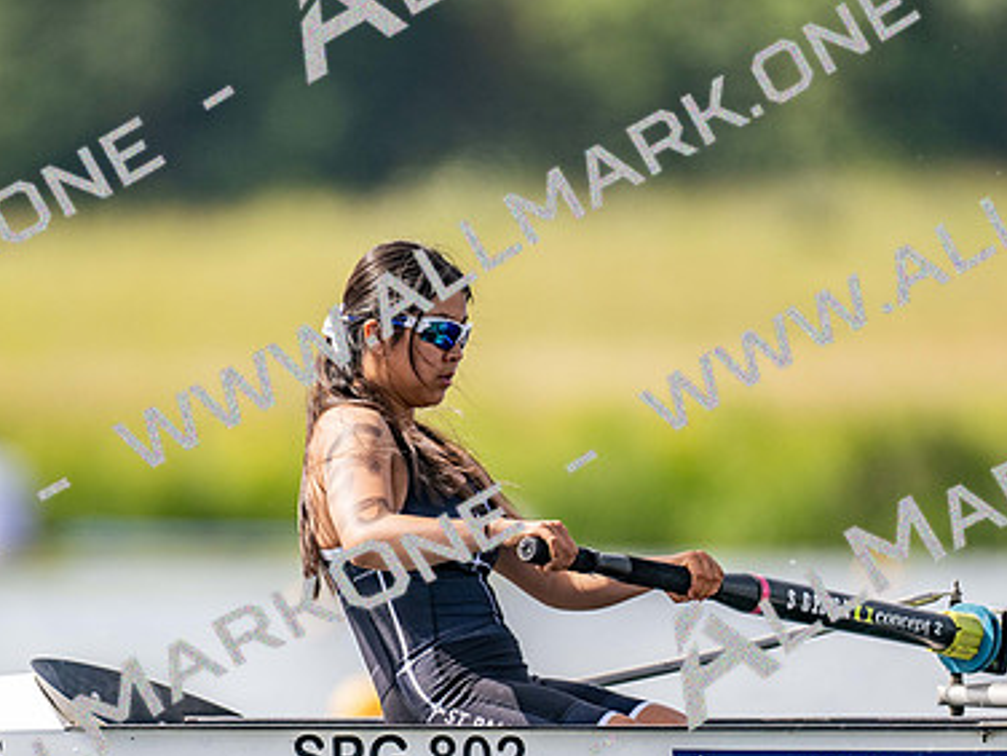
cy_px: 476
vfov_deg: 1.7
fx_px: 25862
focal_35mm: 889
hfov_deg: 2.2
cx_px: 445
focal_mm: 600
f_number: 4
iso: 220
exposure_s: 1/2500
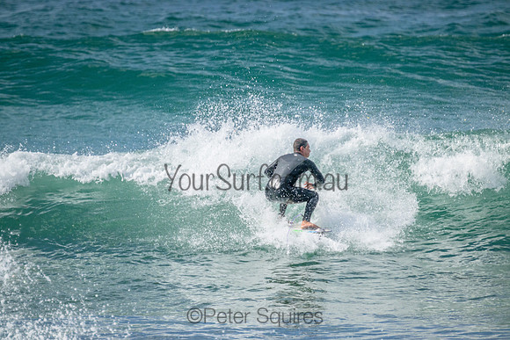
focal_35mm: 800
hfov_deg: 2.6
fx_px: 11335
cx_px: 255
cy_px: 170
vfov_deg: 1.7
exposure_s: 1/1250
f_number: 11
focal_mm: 800
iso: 2200
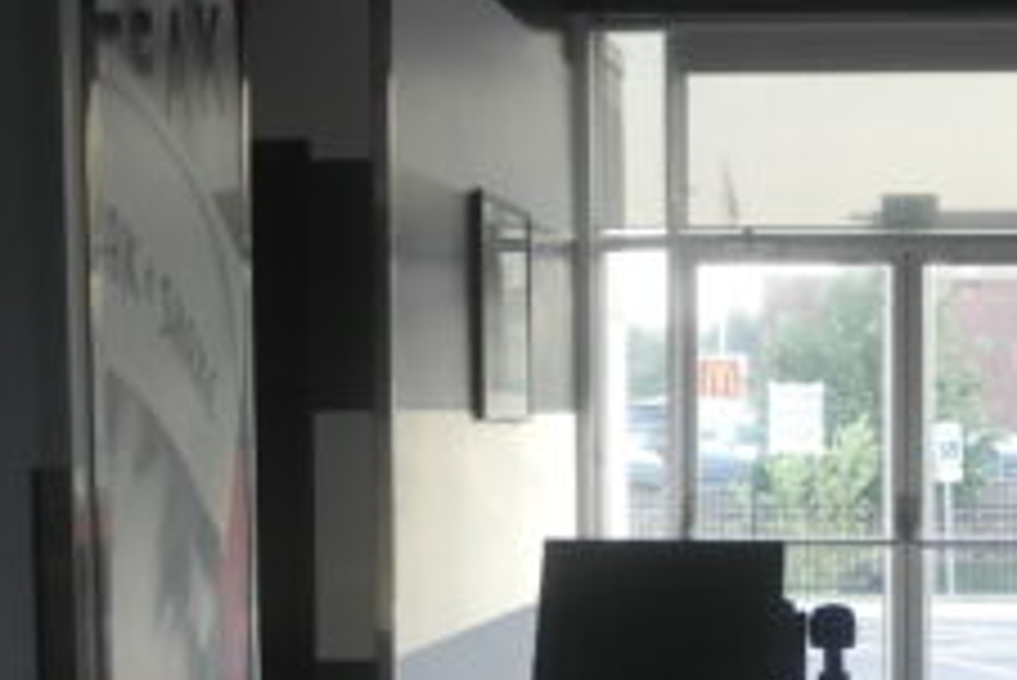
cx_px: 837
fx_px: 2883
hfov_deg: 19.8
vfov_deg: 13.3
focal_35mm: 102
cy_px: 630
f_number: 3.5
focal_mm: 20
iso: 400
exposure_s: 1/60
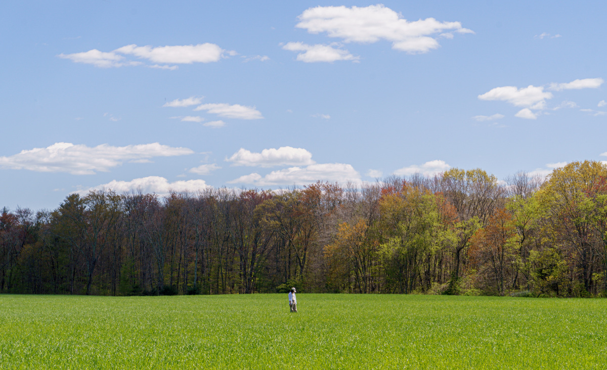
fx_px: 1499
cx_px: 296
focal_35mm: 91
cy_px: 188
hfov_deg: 22.9
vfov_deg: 14.1
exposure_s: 1/50
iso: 500
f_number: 16
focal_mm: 57
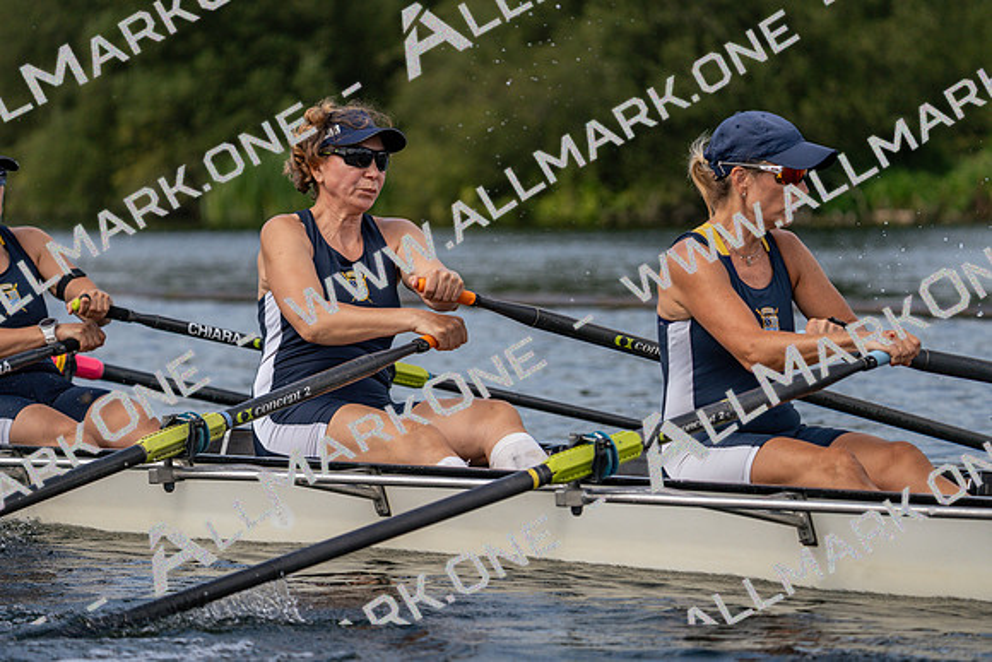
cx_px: 496
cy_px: 331
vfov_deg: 6.2
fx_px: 6063
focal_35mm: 220
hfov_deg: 9.4
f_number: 5.6
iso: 320
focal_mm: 220
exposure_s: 1/1600
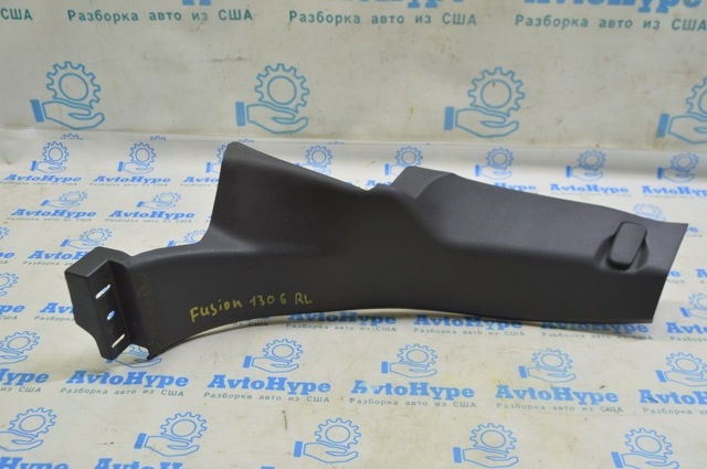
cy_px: 234
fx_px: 736
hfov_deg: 51.3
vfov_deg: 35.4
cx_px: 354
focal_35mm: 38
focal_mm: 25
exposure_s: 1/20
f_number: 5.6
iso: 400
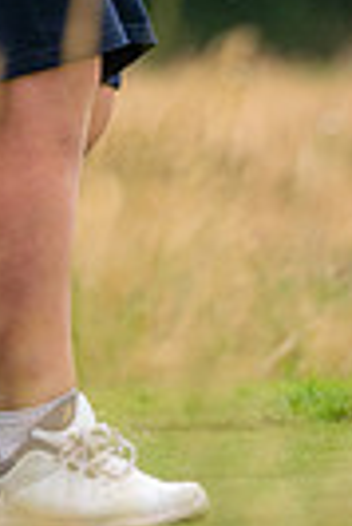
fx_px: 22190
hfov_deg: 0.9
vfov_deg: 1.4
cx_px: -40
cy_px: -336
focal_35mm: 1517
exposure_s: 1/1250
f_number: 4
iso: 500
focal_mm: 300
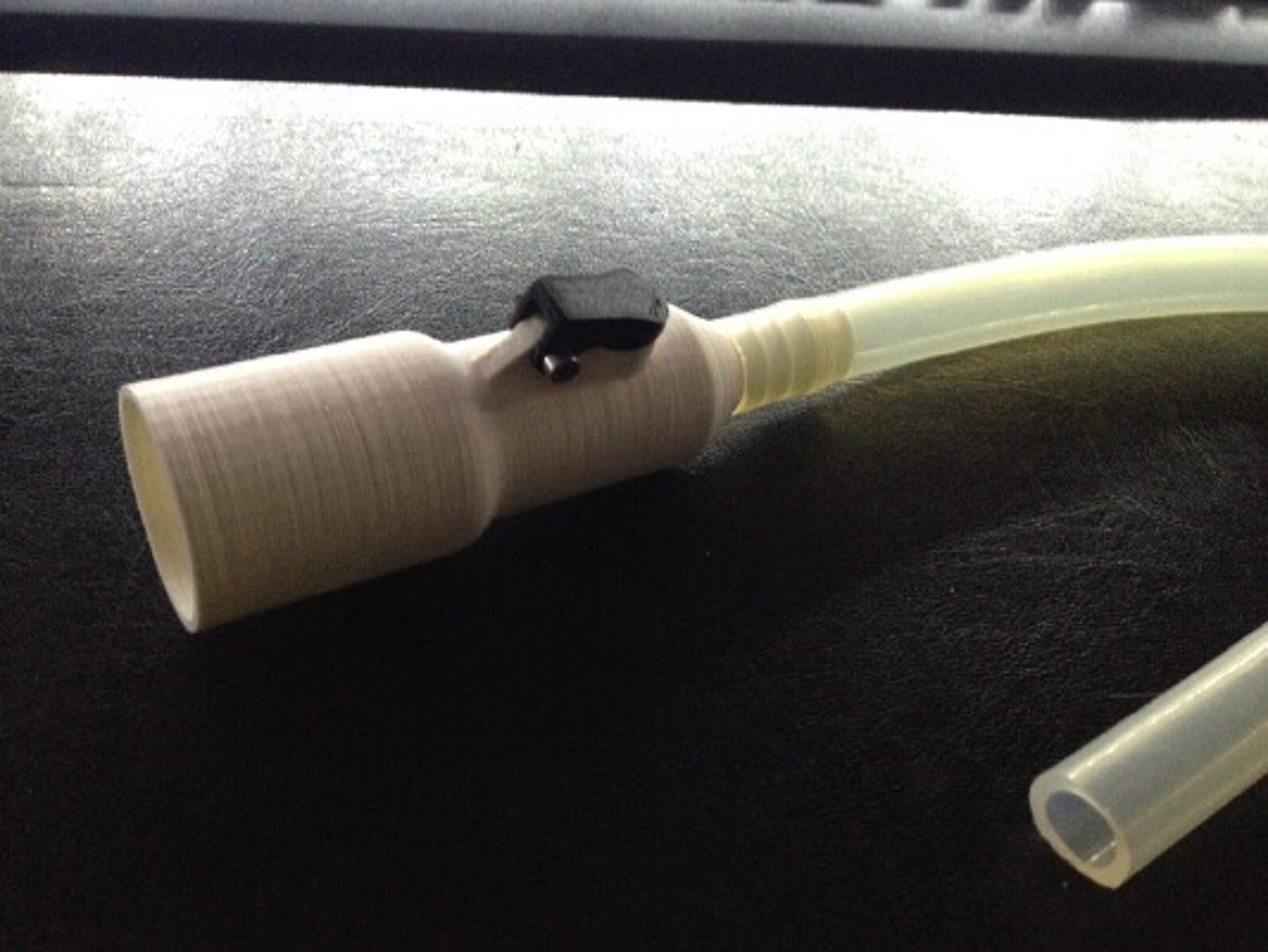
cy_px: 476
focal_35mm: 35
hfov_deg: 52.6
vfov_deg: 40.7
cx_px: 634
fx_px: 1282
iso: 500
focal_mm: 4.28
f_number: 2.4
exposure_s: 1/15
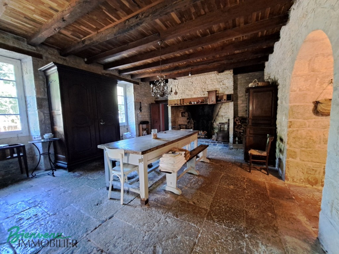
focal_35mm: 13
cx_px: 170
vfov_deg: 89.9
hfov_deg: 106.2
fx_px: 127
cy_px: 127
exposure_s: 1/25
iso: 400
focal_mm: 1.74
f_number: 2.2
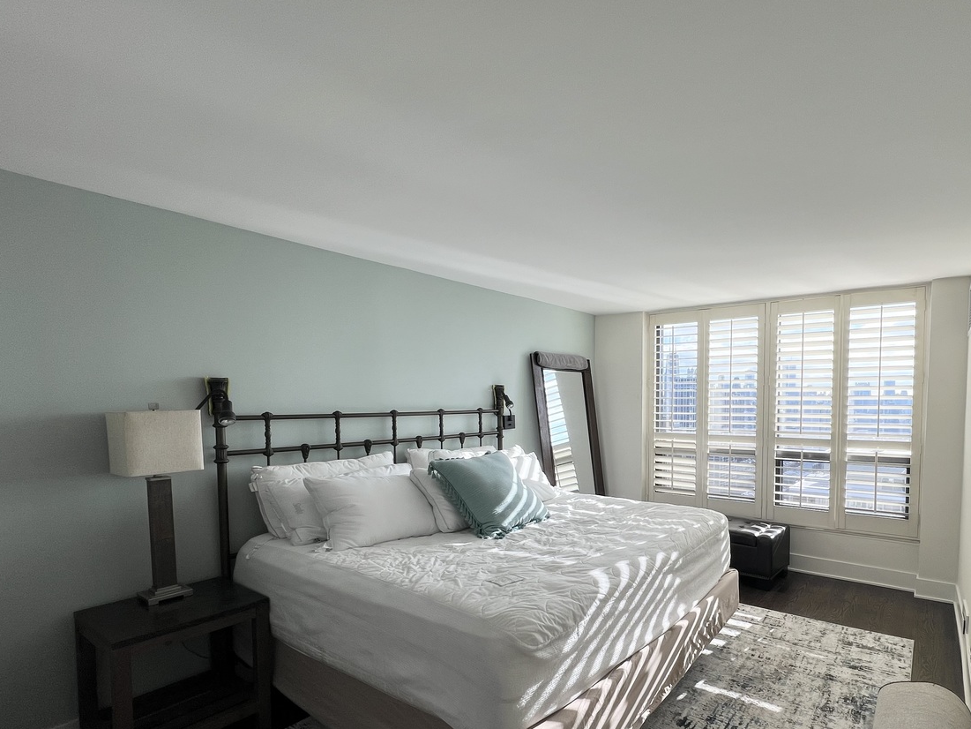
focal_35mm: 17
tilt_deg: -3.4
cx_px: 623
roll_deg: -0.1
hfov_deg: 88.7
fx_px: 477
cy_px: 431
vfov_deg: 74.1
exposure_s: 1/445
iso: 32
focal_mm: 1.57
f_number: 1.8
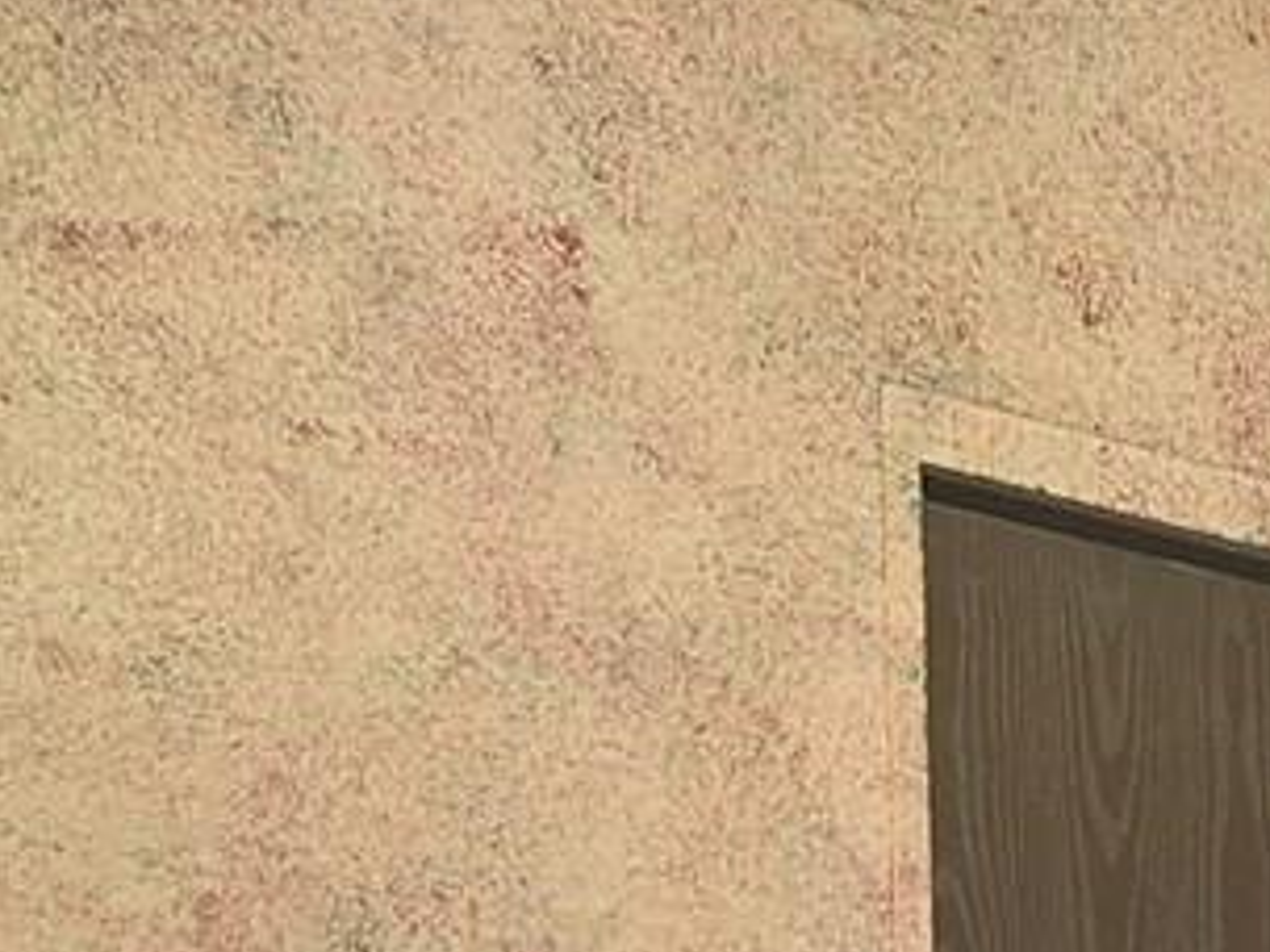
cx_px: 2398
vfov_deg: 10.8
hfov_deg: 14.1
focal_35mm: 121
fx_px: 4439
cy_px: 2121
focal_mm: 5.54
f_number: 1.8
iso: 320
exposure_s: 1/30
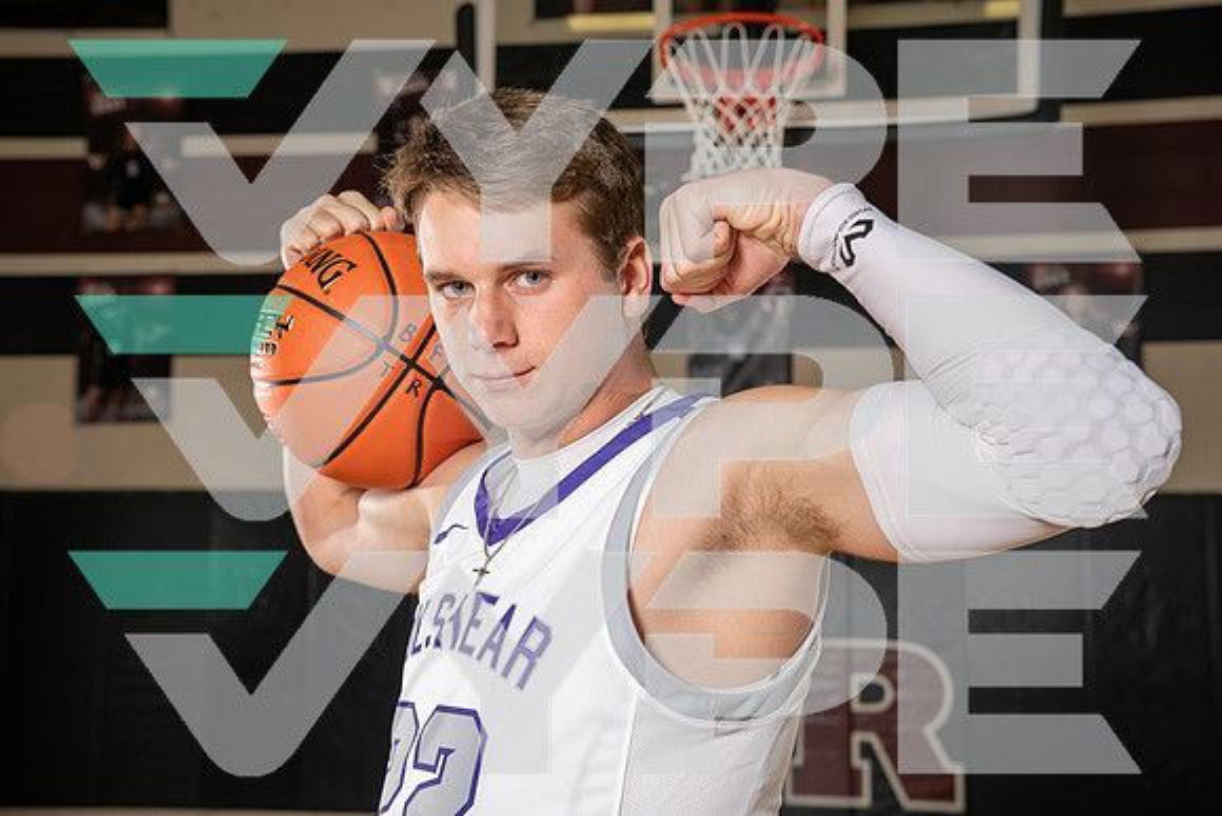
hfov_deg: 42.7
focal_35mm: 46
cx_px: 611
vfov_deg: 29.3
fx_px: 1562
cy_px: 408
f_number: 5.6
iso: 320
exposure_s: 1/250
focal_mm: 46
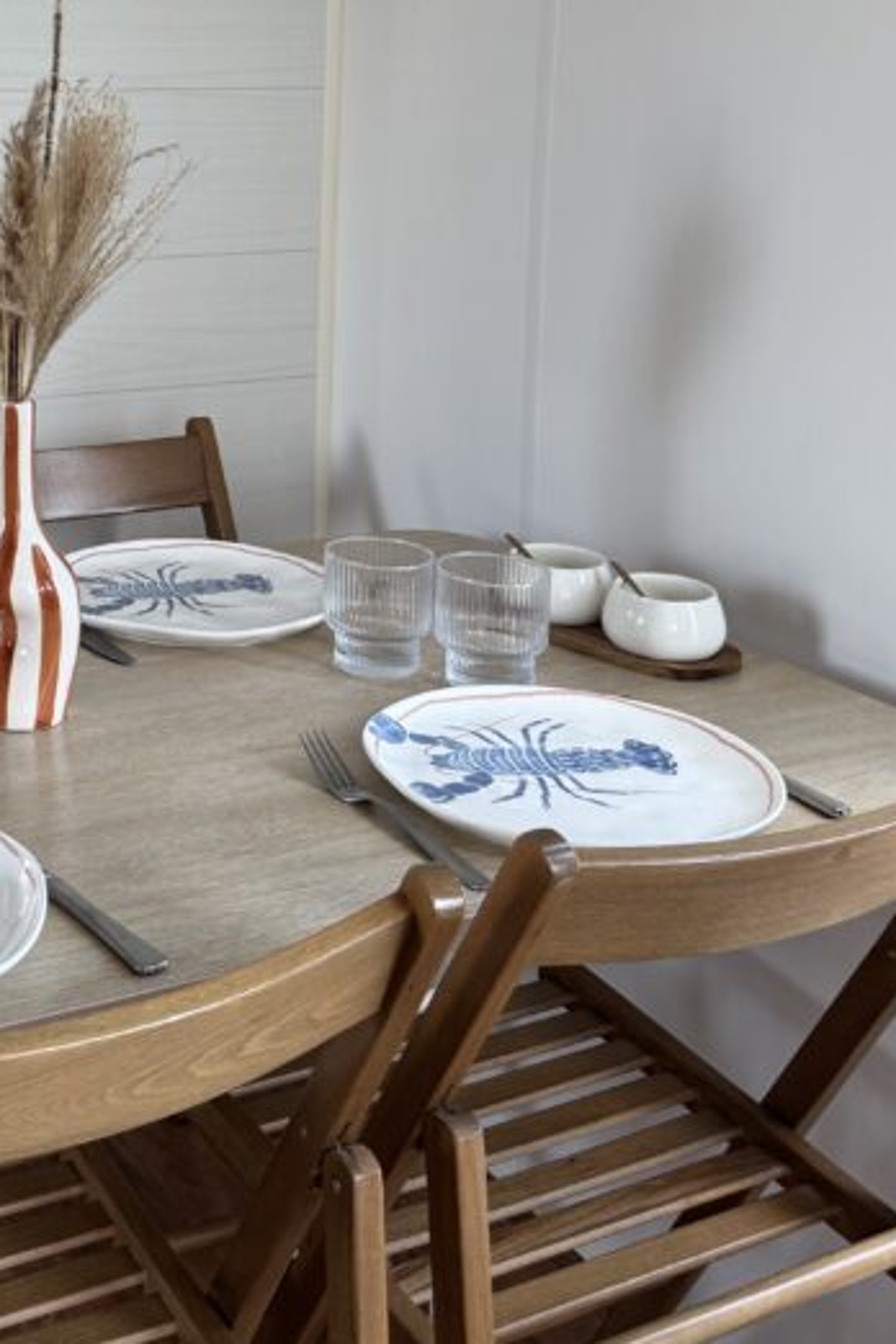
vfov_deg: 38.2
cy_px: 198
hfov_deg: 26.3
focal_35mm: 49
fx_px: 1829
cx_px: 39
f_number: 1.78
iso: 100
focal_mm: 6.76
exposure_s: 1/121
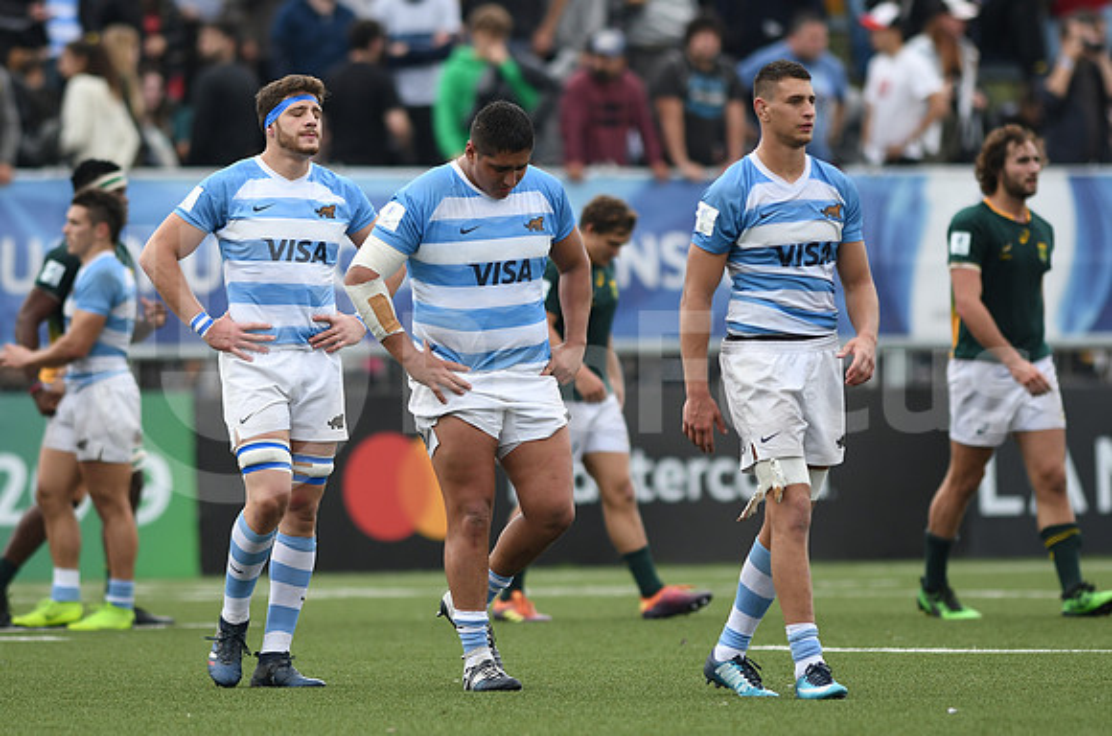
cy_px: 368
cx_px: 556
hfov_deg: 4.6
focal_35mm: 450
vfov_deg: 3.0
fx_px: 13869
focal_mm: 300
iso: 320
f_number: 2.8
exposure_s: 1/800
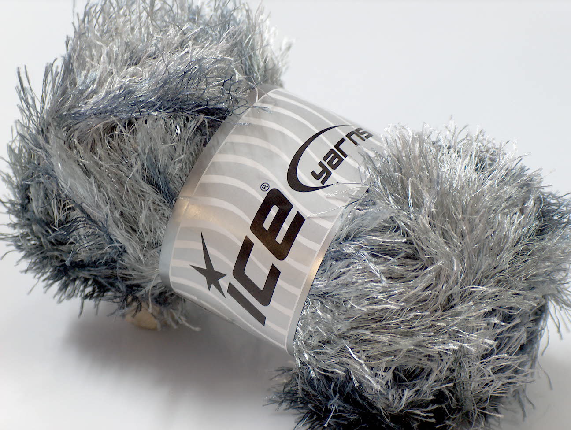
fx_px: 2247
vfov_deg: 10.9
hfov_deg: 14.5
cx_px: 286
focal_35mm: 136
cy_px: 215
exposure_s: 1/2.14
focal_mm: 27.85
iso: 100
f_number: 3
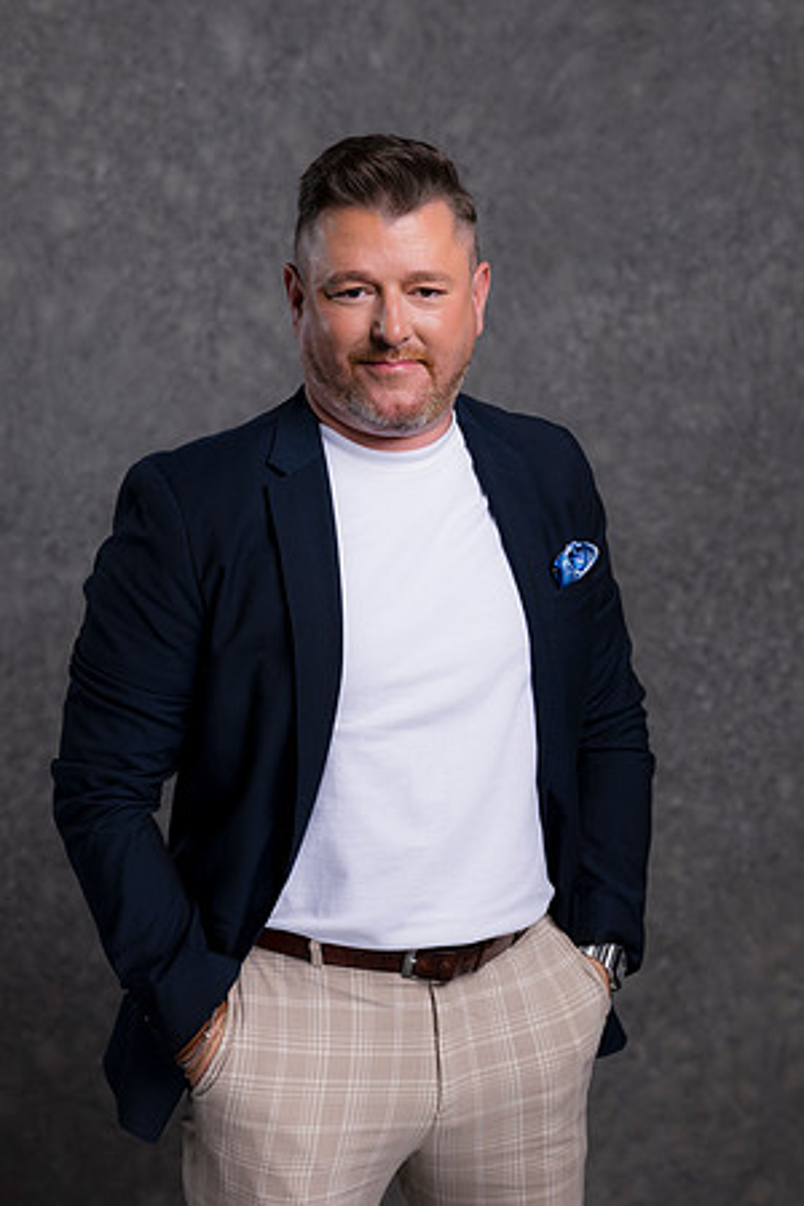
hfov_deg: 16.1
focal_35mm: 85
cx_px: 402
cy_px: 603
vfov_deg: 23.9
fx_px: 2847
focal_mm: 85
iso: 100
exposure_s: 1/200
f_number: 5
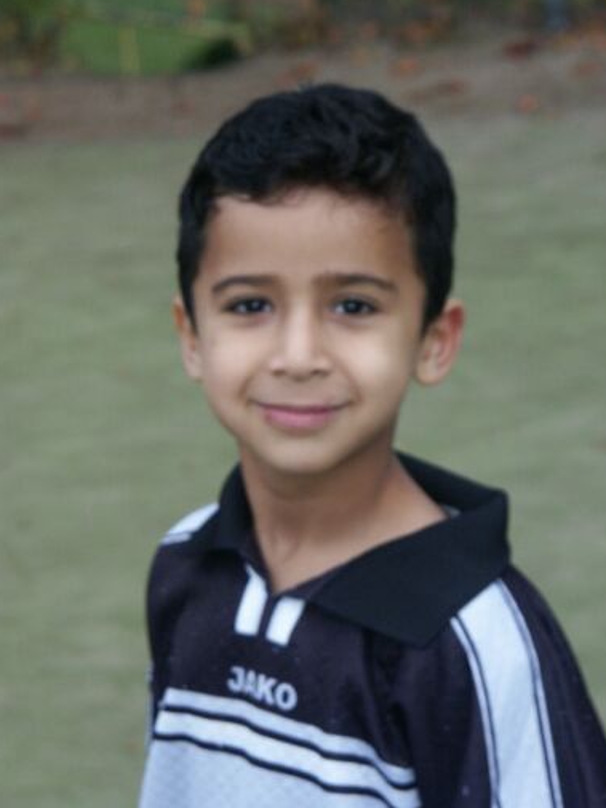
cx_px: 310
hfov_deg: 9.6
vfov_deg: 12.8
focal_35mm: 154
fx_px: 3593
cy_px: 393
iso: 200
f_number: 4.5
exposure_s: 1/350
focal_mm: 37.09
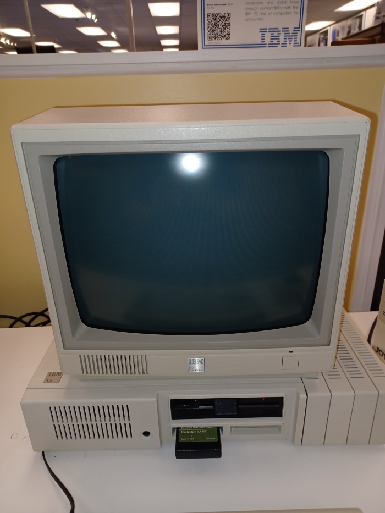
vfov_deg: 69.4
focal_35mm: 25
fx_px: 371
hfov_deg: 54.9
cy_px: 256
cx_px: 192
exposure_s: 1/60
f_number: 1.8
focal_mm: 4.6
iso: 160
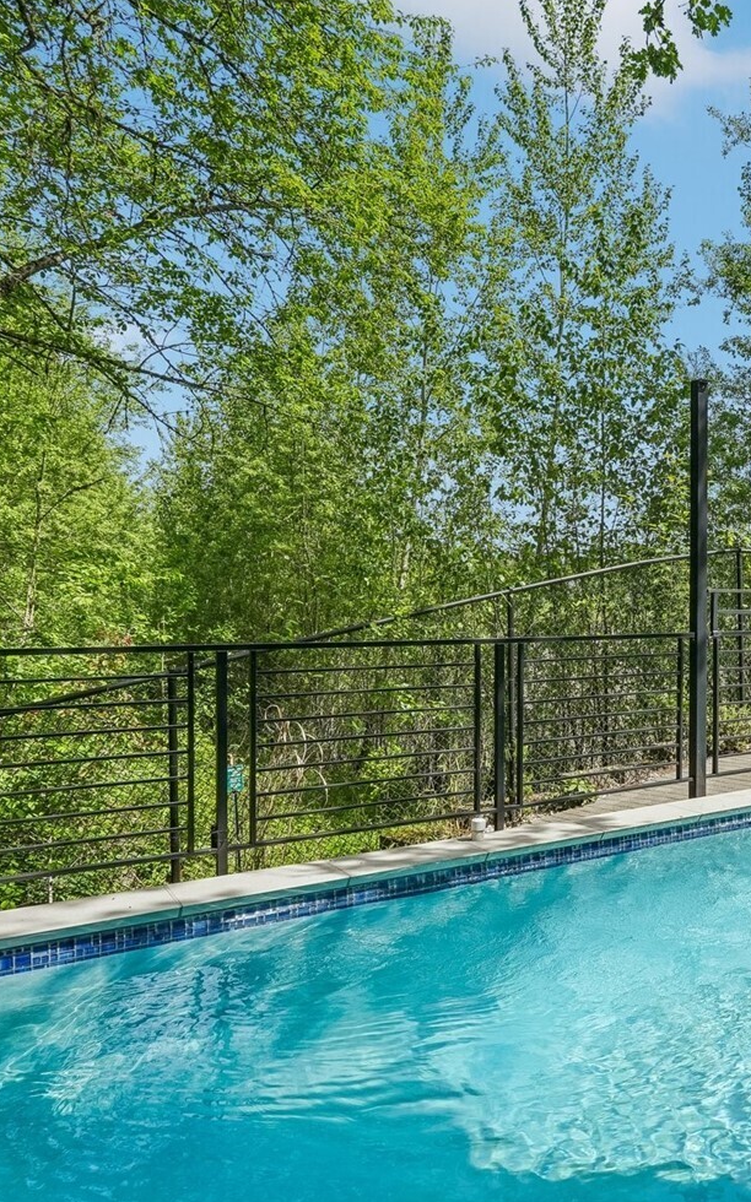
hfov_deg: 38.0
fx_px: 983
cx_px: 721
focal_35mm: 30
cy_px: 614
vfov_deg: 62.9
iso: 400
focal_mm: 17
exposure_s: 1/640
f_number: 8
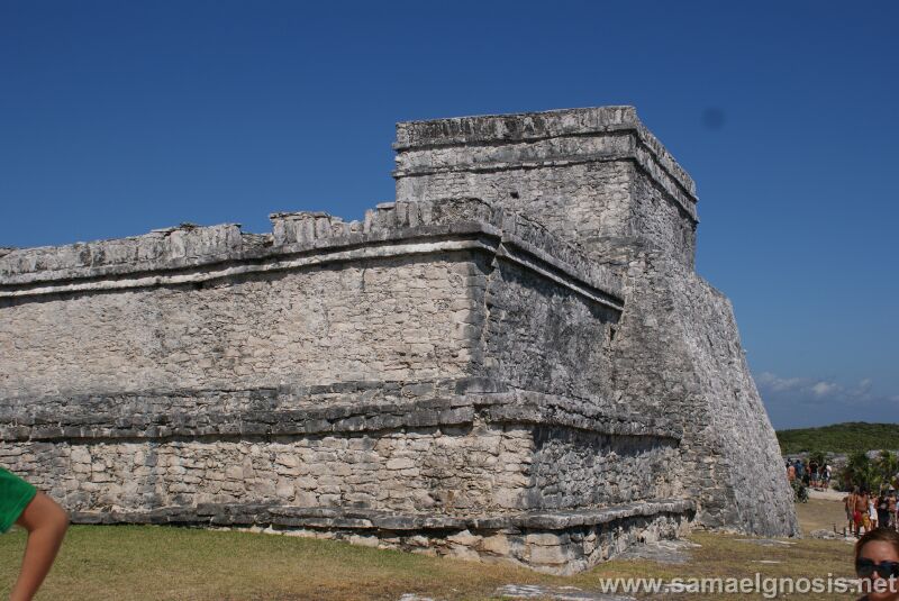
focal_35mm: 39
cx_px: 450
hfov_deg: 49.5
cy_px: 300
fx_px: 975
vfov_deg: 34.3
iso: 100
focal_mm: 26
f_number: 5.6
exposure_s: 1/1250
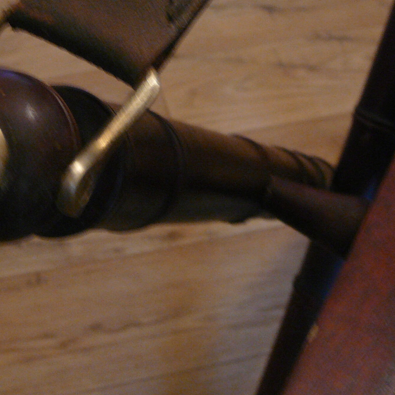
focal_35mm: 73
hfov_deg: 23.5
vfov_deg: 23.5
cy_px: 111
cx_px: 122
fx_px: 942
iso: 200
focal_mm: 6.4
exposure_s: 1/8
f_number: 3.2
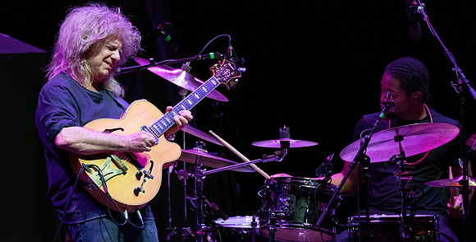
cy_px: 99
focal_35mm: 464
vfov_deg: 2.4
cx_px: 219
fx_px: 5717
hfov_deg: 4.8
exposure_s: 1/320
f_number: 7.1
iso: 3200
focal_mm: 400
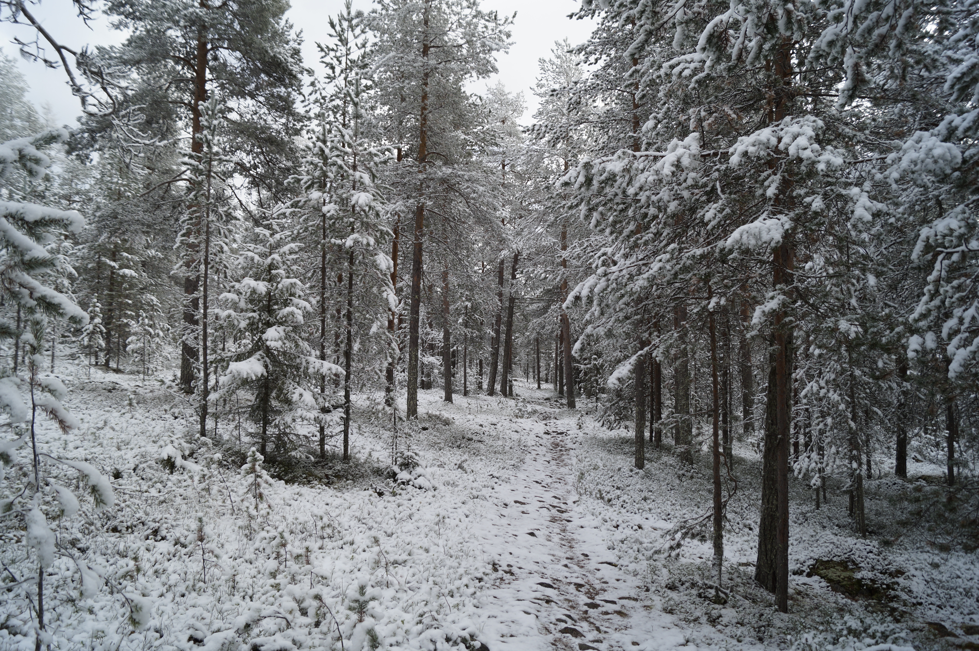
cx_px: 490
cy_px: 326
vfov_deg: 47.9
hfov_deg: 67.4
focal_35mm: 27
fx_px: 734
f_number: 4
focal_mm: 18
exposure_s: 1/200
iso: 100
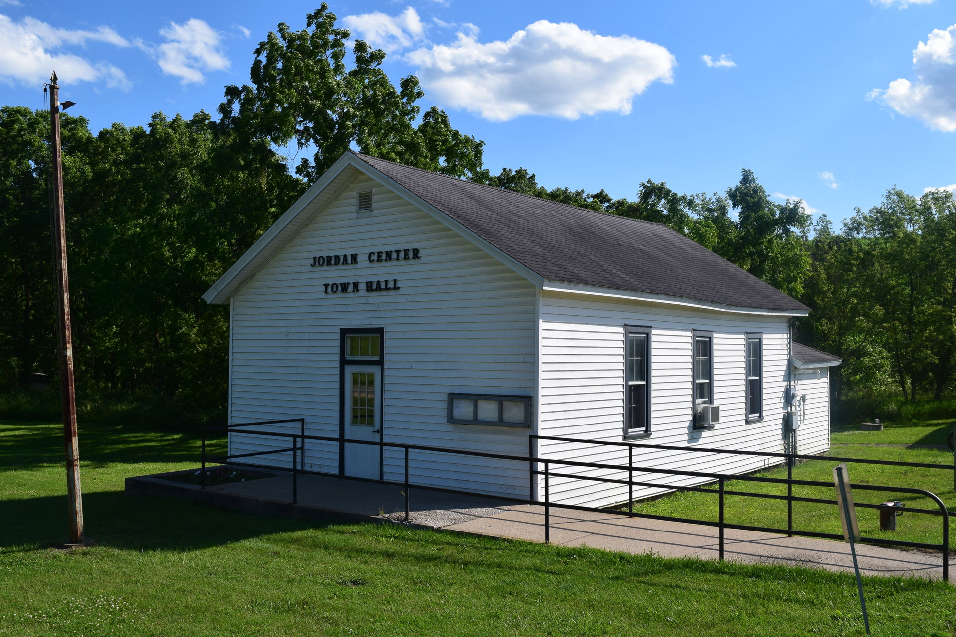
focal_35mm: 36
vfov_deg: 36.9
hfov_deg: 53.1
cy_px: 318
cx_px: 478
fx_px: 956
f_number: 11
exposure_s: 1/500
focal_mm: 24
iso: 320
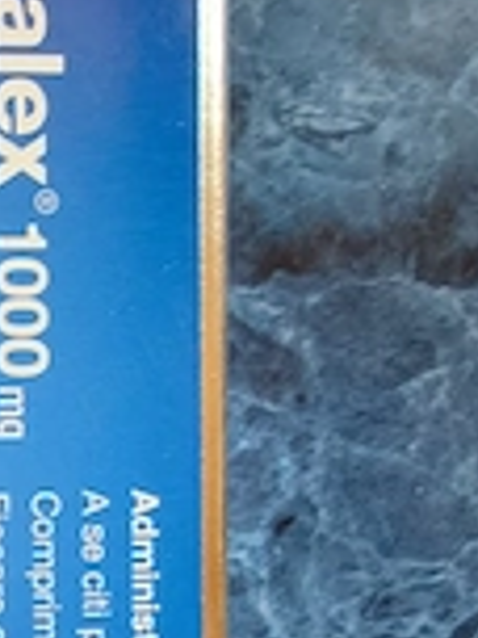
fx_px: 1160
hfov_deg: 22.1
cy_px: 369
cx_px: -34
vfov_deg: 30.7
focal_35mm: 63
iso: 1504
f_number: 2
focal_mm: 1.83
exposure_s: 1/25.1
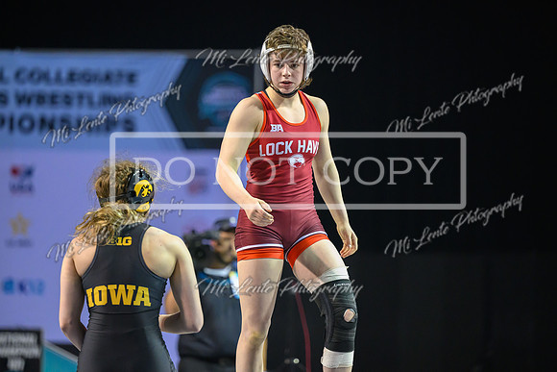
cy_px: 162
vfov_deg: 7.8
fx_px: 2732
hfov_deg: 11.6
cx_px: 260
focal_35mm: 177
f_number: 2.8
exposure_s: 1/800
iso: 5000
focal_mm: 155
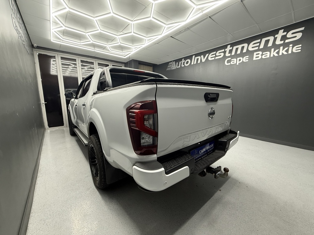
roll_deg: -0.1
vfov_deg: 85.7
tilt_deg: -8.4
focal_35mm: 14
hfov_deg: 102.1
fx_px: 127
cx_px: 157
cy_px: 118
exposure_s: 1/50
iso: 200
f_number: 2.2
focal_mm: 2.22
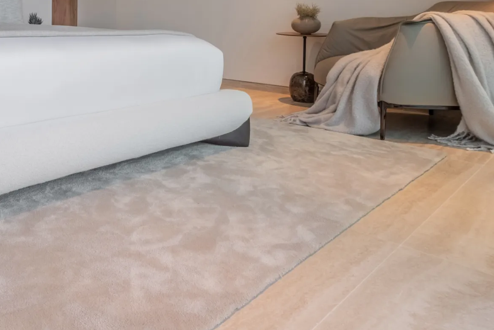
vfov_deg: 37.1
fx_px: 453
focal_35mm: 33
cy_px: 27
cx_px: 46
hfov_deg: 50.5
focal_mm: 10
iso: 400
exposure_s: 1/40
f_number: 13
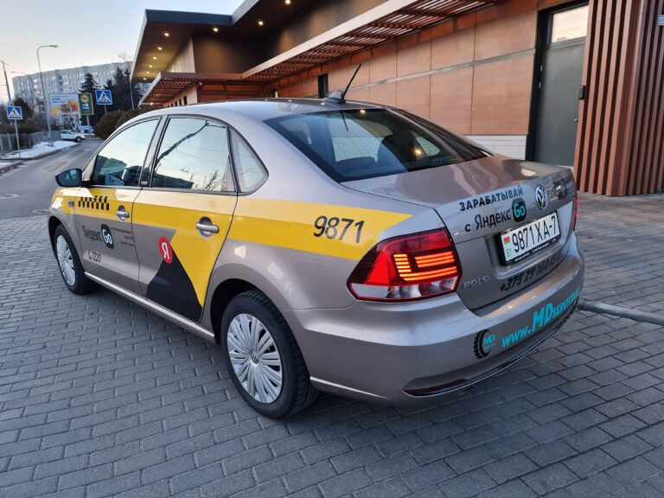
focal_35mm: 25
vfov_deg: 54.9
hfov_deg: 69.4
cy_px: 249
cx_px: 332
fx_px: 480
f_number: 1.8
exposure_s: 1/100
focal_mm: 7
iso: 320
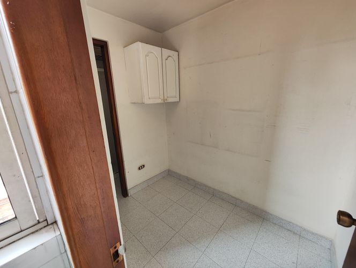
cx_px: 178
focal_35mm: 14
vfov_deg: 85.8
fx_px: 144
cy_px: 134
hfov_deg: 102.0
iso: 116
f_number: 2.2
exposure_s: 1/30
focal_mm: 2.16
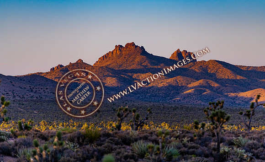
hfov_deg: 9.9
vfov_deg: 6.1
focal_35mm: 213
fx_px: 1528
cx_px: 133
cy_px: 72
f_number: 4
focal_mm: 200
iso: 100
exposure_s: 1/640
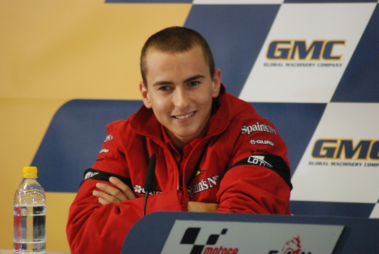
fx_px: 3794
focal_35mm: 360
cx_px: 190
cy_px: 127
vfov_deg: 3.8
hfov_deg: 5.7
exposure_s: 1/60
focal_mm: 240
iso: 1600
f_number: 5
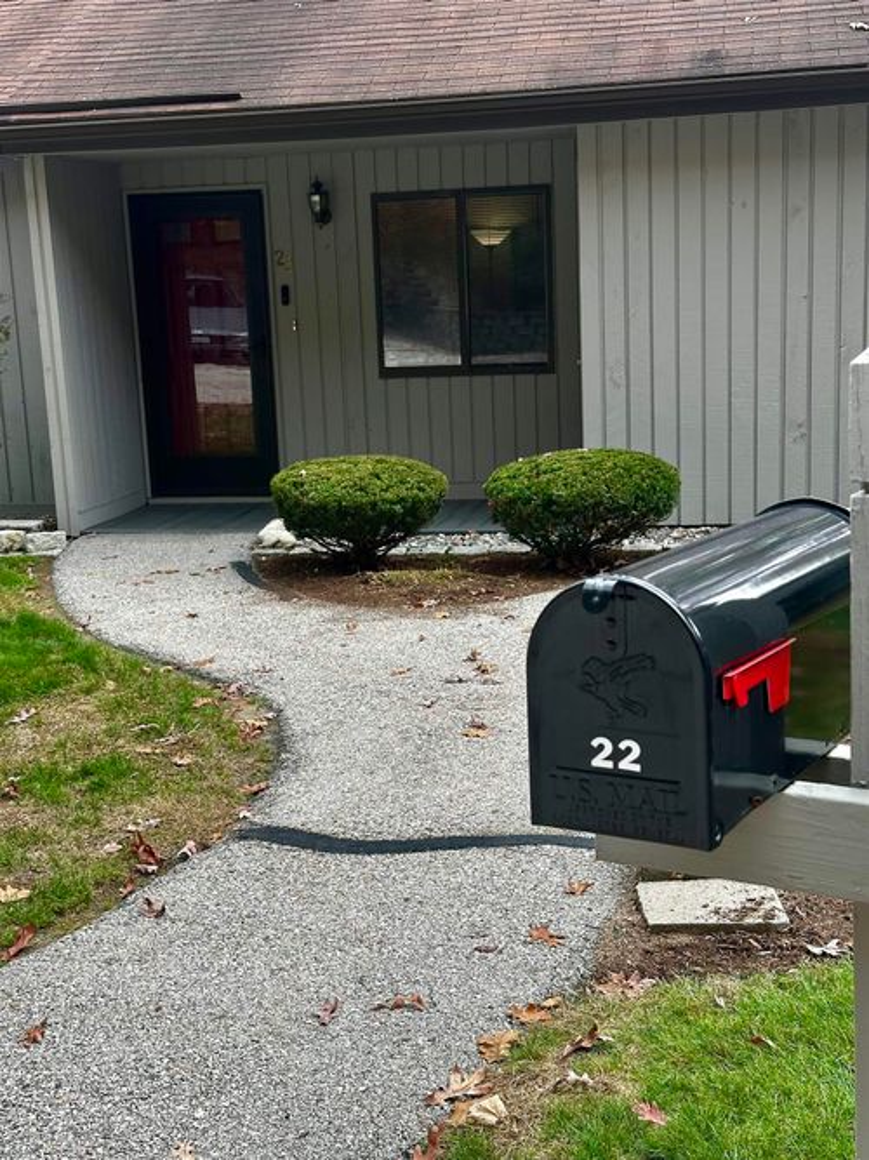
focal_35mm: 48
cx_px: 434
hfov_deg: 30.3
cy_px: 580
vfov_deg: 39.7
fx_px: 1607
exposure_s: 1/672
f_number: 1.78
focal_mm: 6.86
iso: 64
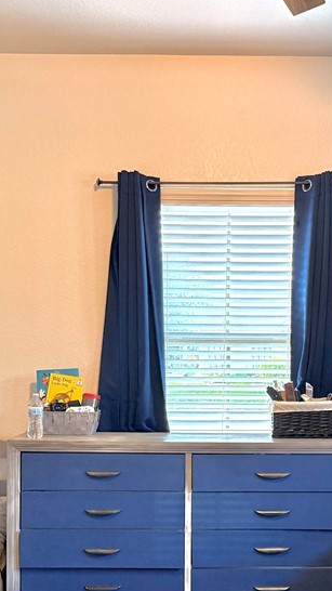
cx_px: 224
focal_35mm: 49
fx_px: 767
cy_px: 382
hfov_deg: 24.3
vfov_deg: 41.7
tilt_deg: -1.5
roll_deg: -0.5
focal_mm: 6.76
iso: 400
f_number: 1.78
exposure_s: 1/60
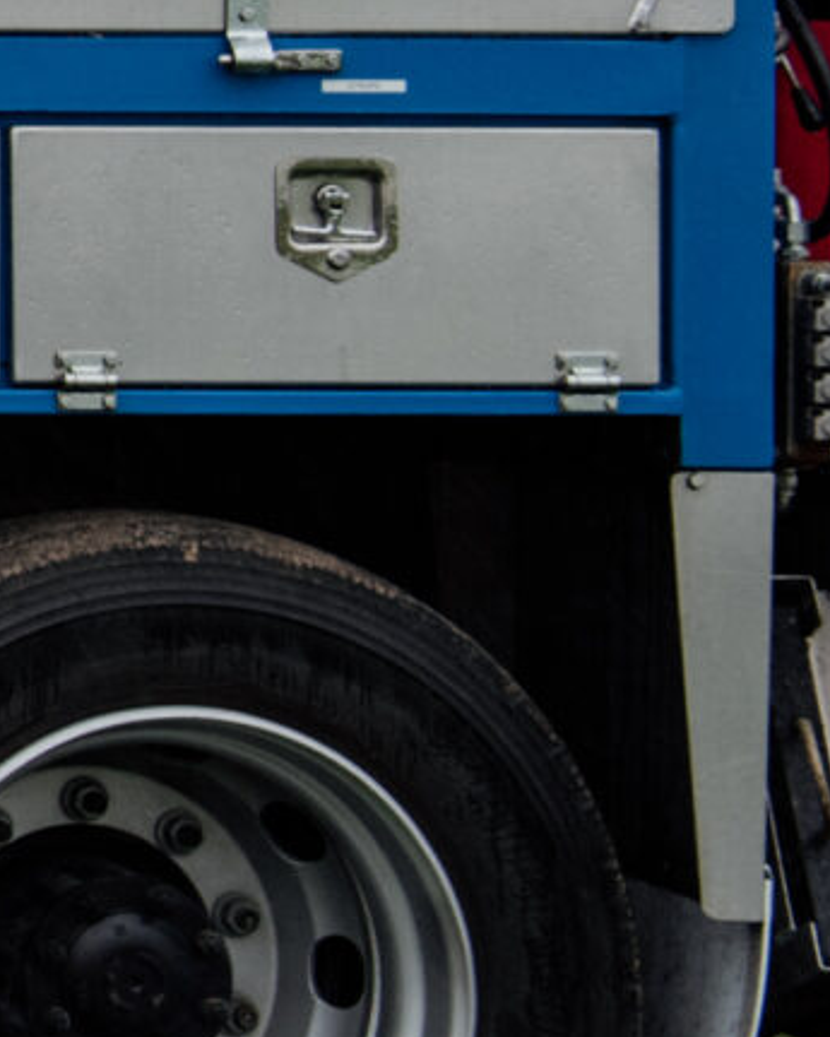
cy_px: -146
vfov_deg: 9.0
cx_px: -2088
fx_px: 6507
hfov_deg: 6.4
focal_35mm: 212
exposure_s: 1/160
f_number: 4.5
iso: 500
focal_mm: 38
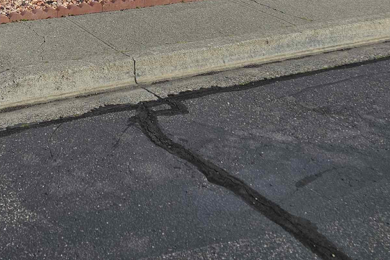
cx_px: 32
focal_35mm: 61
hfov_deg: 31.2
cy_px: -110
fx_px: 661
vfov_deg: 19.8
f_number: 1.7
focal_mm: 6.3
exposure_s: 1/756
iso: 10
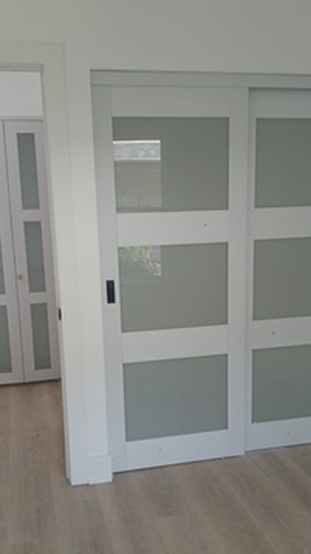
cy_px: 325
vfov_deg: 52.5
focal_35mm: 38
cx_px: 167
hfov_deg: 31.1
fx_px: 558
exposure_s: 1/60
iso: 64
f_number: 1.8
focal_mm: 3.98
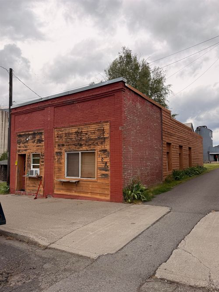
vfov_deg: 71.6
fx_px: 203
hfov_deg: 56.8
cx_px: 110
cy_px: 146
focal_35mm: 24
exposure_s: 1/4673
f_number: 1.78
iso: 80
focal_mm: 6.76
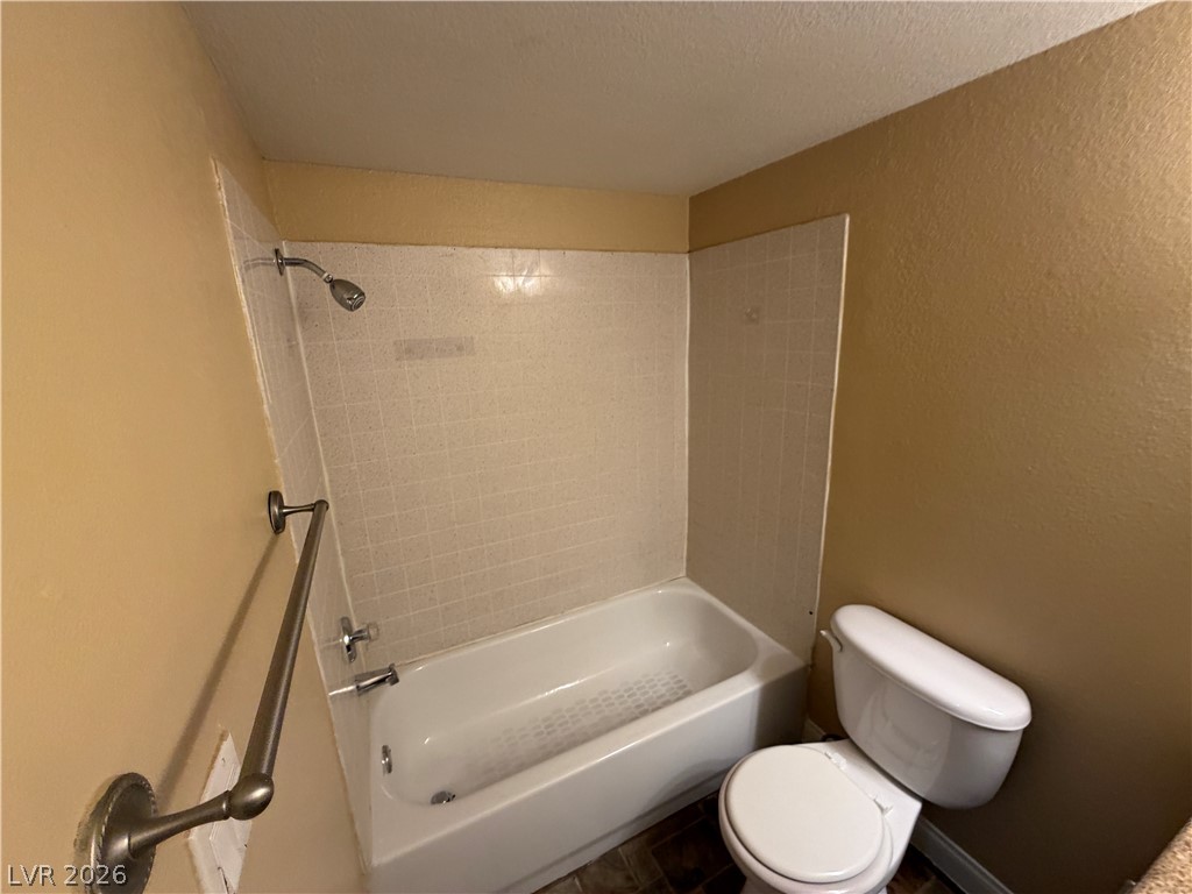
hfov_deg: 102.1
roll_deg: +0.9
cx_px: 596
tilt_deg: -11.9
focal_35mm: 14
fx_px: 482
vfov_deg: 85.7
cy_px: 447
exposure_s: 1/60
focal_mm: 2.22
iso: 200
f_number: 2.2
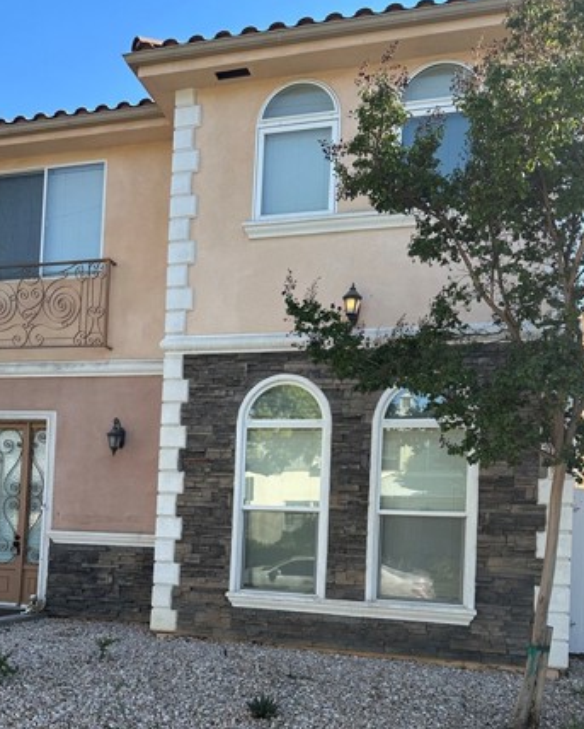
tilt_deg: +4.1
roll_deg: -2.9
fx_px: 755
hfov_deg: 42.1
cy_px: 513
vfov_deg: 50.1
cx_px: 245
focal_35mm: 35
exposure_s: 1/1198
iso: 80
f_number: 1.78
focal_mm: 6.86
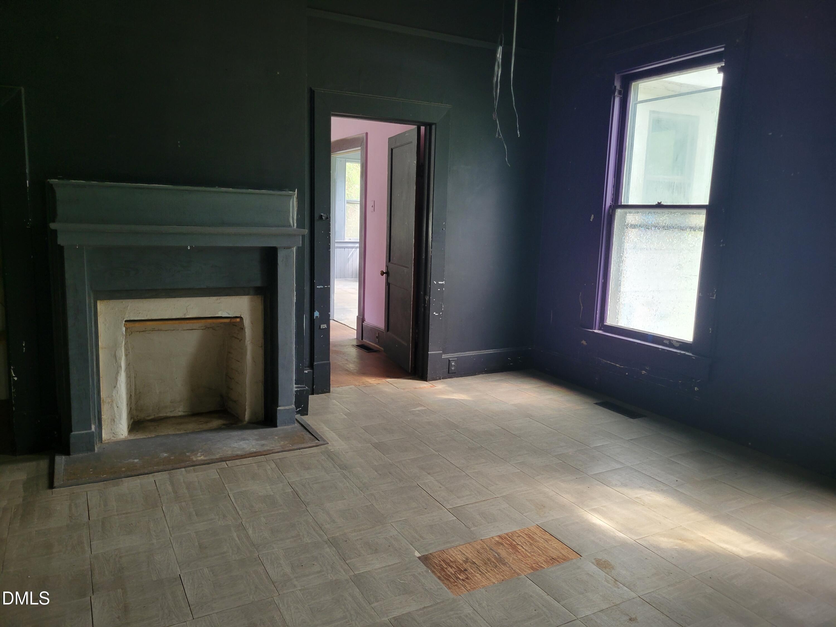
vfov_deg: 53.1
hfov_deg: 67.3
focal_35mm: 26
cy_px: 314
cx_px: 418
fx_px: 628
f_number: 1.8
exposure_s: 1/40
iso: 200
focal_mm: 5.4
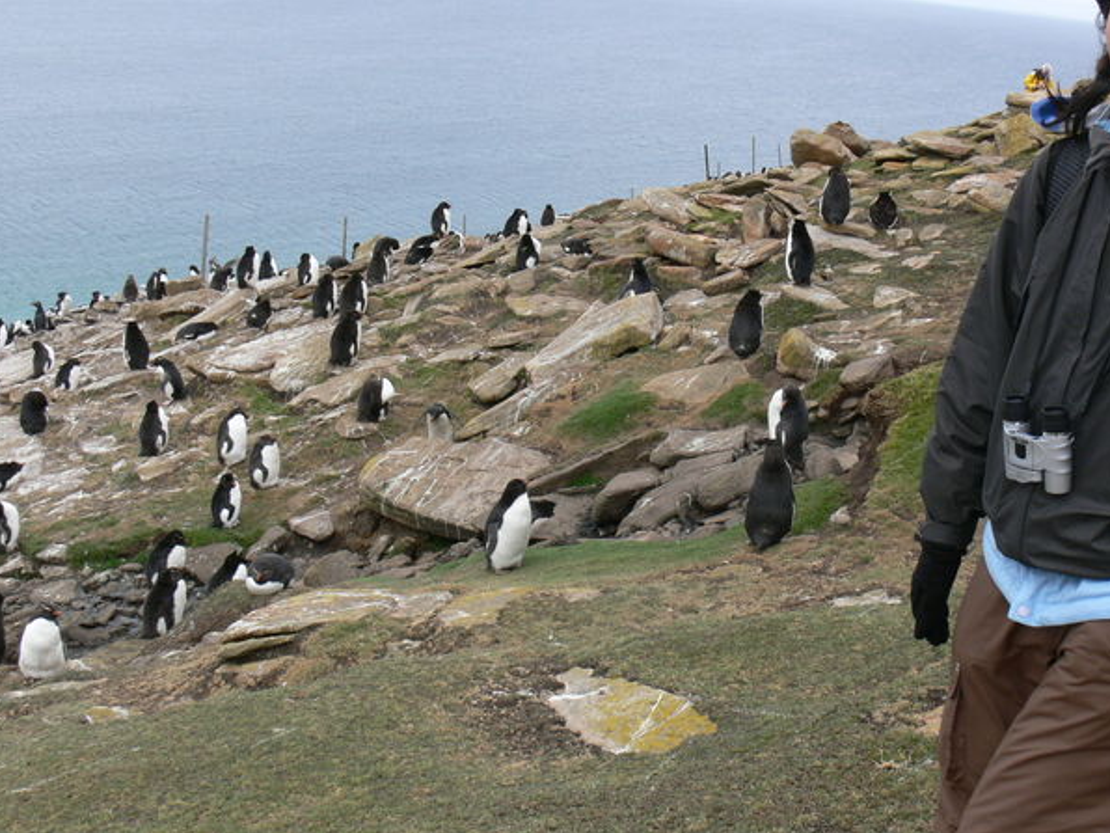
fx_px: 1507
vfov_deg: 30.9
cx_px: 674
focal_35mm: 47
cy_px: 380
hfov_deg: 40.2
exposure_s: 1/100
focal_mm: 7.4
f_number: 5.6
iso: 80
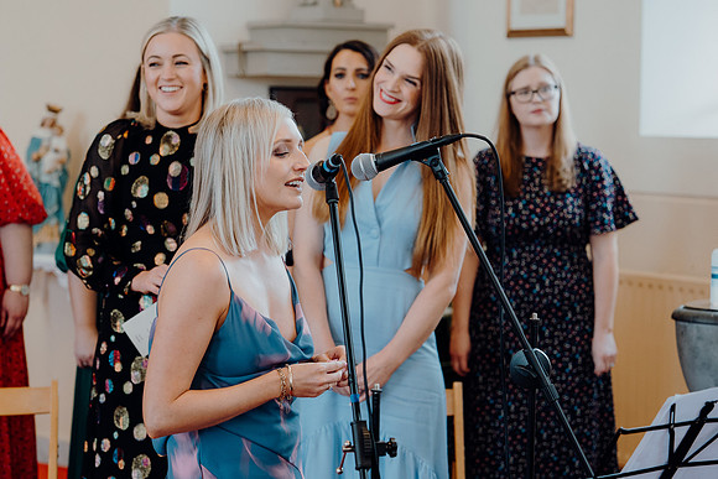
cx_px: 359
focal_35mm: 105
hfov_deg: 19.5
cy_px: 240
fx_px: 2095
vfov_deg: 13.0
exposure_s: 1/200
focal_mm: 70
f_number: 2.8
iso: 800
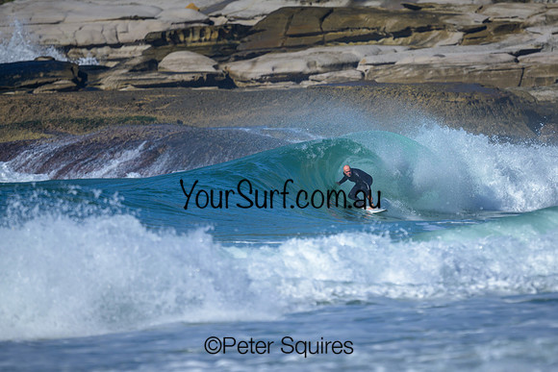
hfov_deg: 1.9
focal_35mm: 1096
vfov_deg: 1.3
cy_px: 161
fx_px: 16999
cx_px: 344
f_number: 6.3
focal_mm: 800
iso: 200
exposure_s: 1/2000
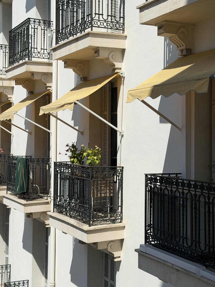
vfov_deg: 33.2
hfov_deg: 25.2
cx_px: 108
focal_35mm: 58
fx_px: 480
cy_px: 126
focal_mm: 6.76
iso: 64
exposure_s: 1/8772
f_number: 1.78
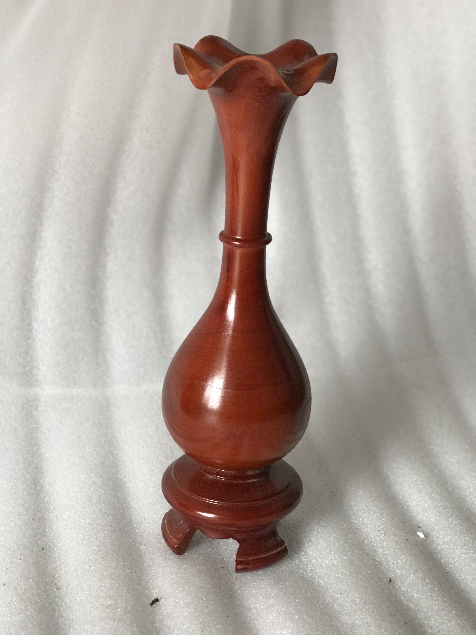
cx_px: 238
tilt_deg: -20.4
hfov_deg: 25.7
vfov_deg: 33.8
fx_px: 1045
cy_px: 318
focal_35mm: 57
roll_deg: -1.5
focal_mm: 6.6
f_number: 2.8
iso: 80
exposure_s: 1/50
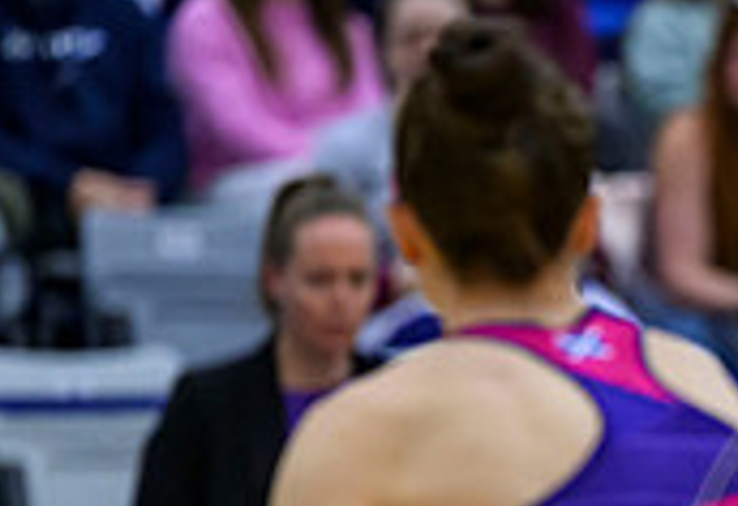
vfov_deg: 1.8
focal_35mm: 772
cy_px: 575
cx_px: 1140
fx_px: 15968
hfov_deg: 2.6
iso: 4000
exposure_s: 1/1250
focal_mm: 200
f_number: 3.2
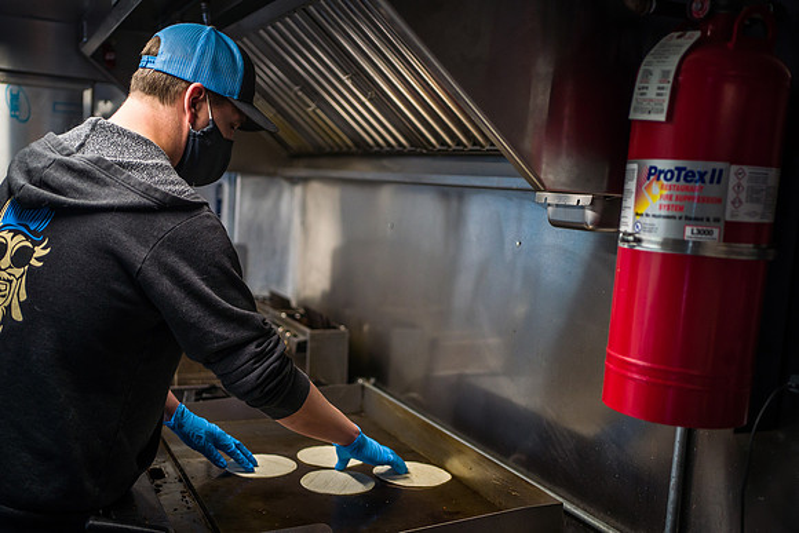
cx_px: 421
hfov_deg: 50.6
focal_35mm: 38
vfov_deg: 35.0
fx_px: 845
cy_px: 281
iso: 1250
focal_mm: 35
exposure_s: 1/400
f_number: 1.8
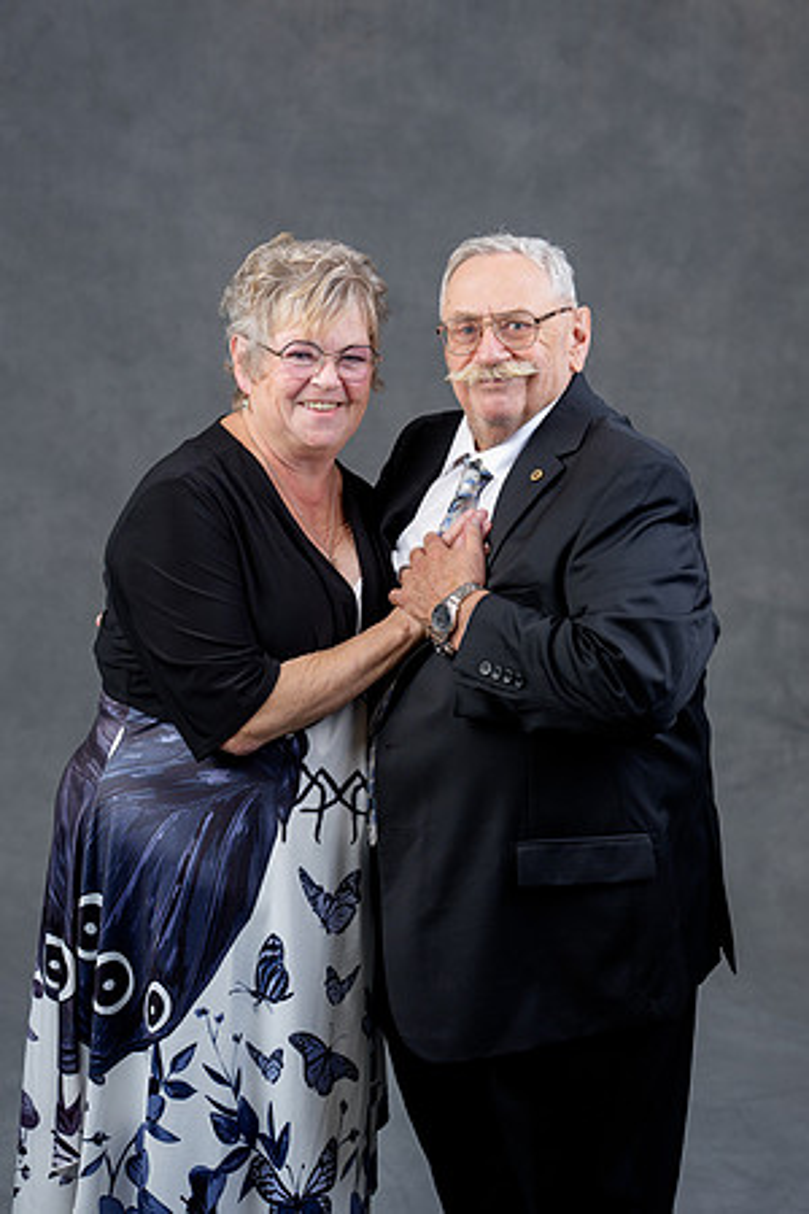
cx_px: 404
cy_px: 607
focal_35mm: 62
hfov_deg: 21.9
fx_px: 2090
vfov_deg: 32.4
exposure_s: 1/160
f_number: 4
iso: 160
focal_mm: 62
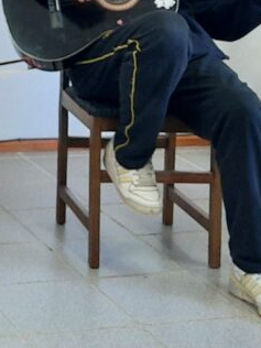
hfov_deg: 13.6
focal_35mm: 103
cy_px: 3
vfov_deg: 18.6
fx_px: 1035
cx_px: -119
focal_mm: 4.6
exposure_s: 1/33
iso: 320
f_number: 2
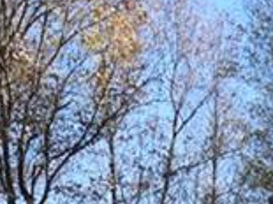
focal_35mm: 191
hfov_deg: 10.3
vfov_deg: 7.1
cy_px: 579
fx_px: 1505
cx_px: 245
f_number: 6.3
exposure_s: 1/160
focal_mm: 20
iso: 100
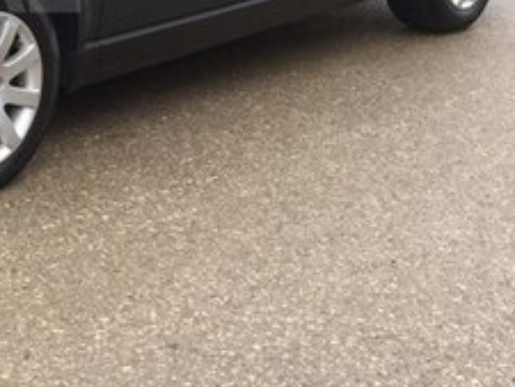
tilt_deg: -10.1
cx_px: -153
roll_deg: +0.0
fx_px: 1265
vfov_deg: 16.9
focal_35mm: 85
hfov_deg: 20.9
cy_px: -22
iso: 32
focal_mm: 4.15
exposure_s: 1/434
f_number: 2.2
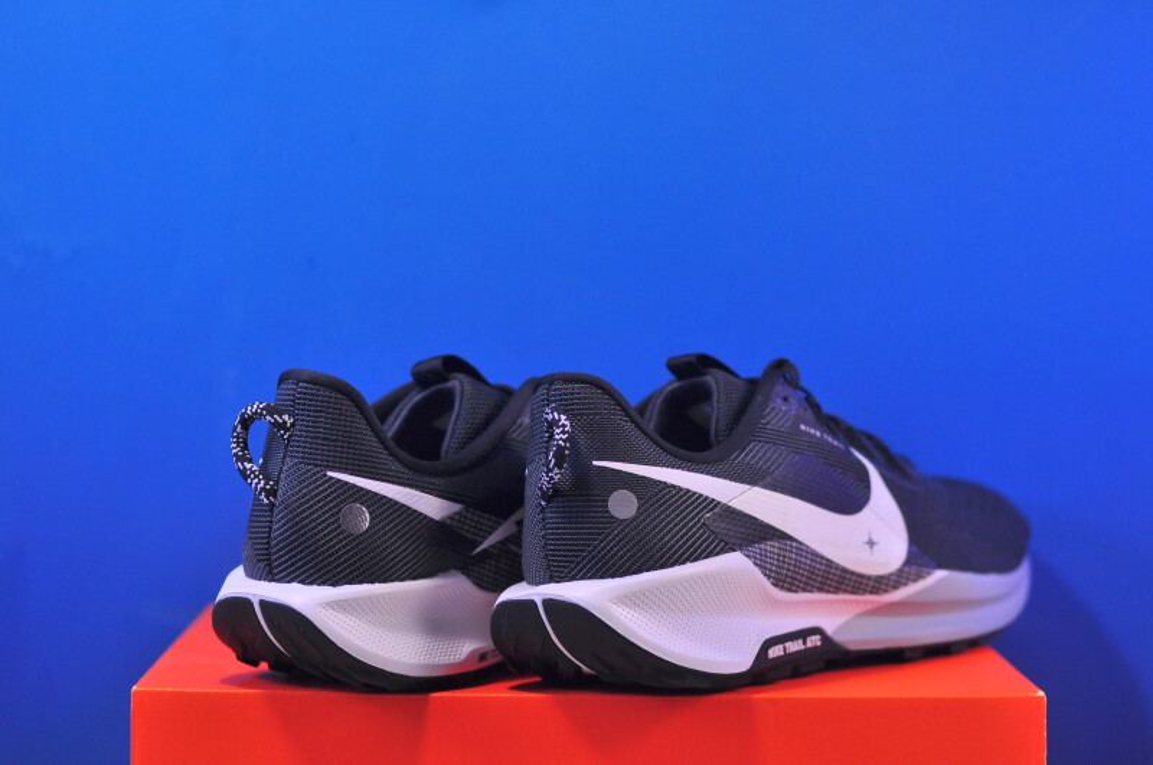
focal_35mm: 75
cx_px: 576
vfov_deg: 18.1
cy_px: 382
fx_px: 2399
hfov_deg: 27.0
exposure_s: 1/320
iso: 250
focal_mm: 50
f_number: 2.5
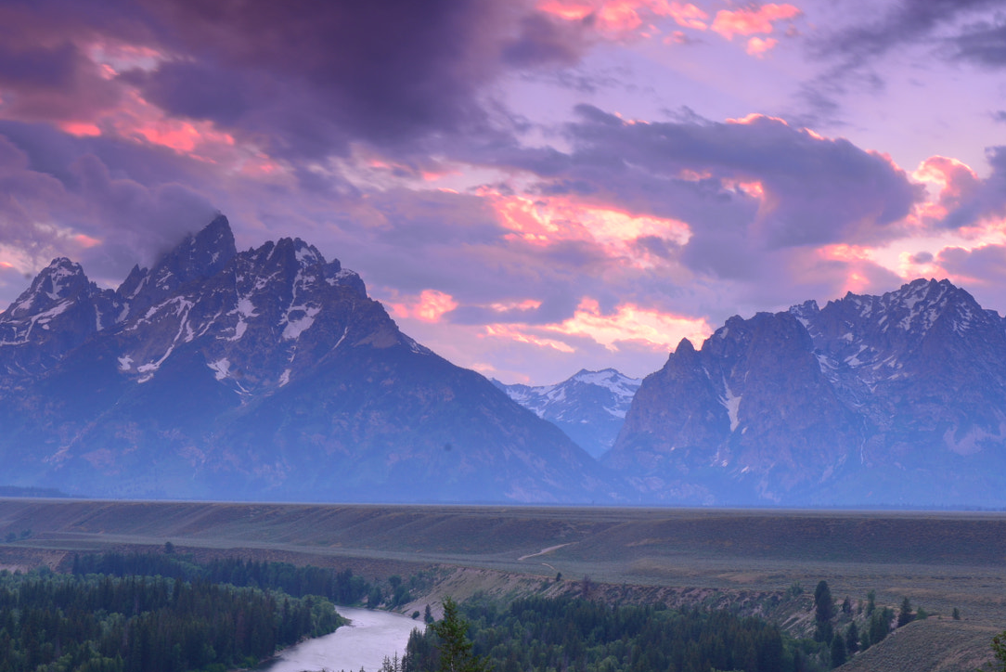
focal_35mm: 68
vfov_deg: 19.9
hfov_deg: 29.3
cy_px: 160
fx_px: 1901
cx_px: 282
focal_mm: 36
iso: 100
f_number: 18
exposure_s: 6
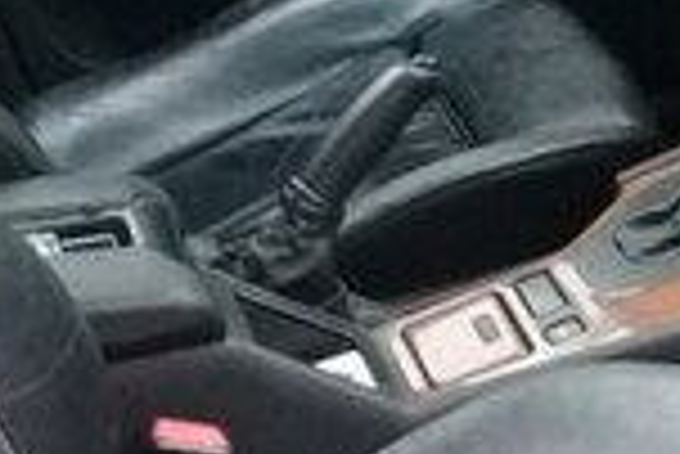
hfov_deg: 14.5
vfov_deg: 9.2
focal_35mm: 141
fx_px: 2666
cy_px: 910
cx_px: 419
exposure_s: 1/33
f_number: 2.2
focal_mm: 3.3
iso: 200
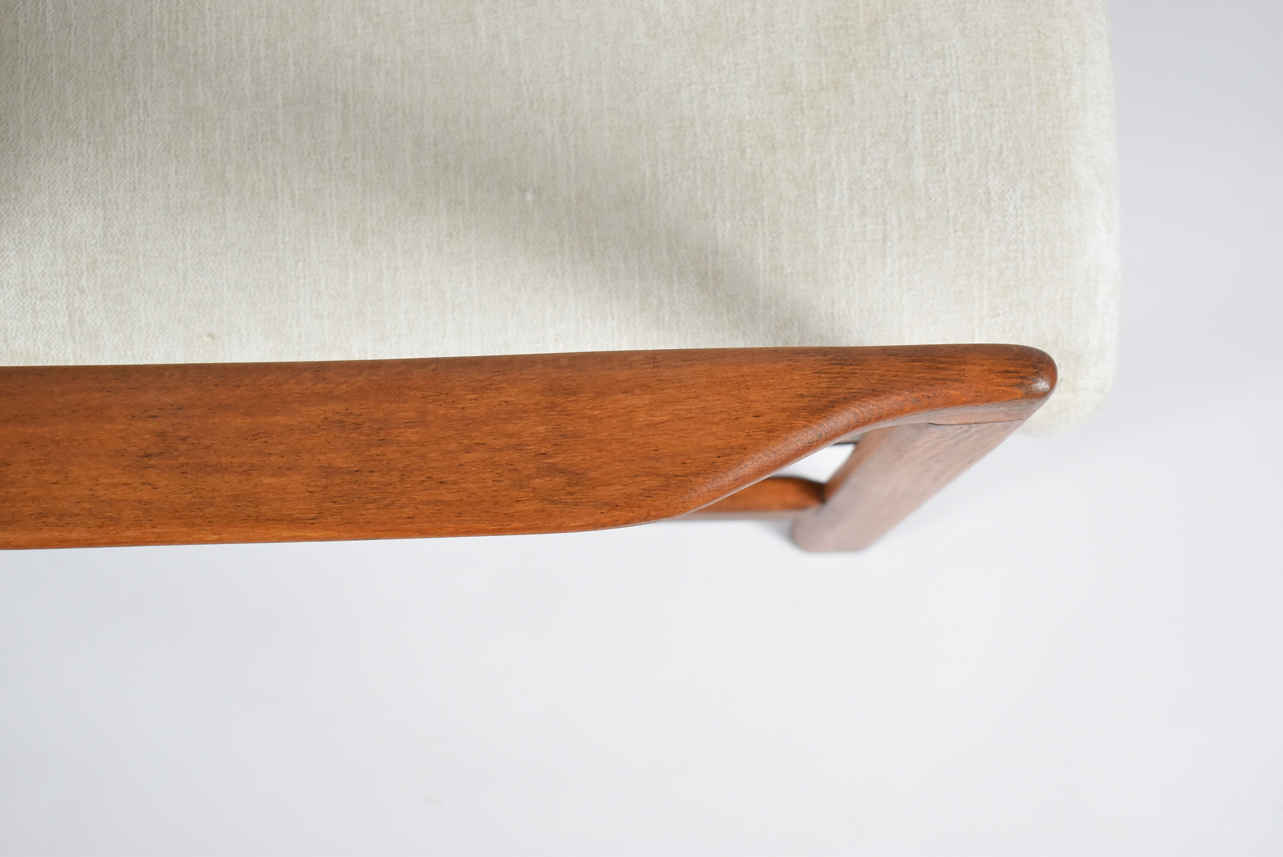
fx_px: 2033
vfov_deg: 23.8
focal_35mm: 57
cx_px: 642
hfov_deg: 35.0
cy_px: 428
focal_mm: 38
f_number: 4.8
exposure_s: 1/125
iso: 1100
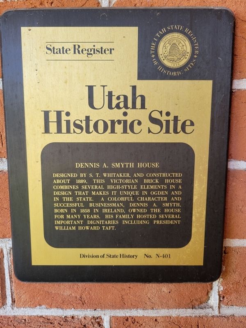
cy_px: 164
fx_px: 246
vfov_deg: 67.3
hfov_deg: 53.1
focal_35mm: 26
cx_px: 123
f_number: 1.8
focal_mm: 5.4
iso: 80
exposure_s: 1/120
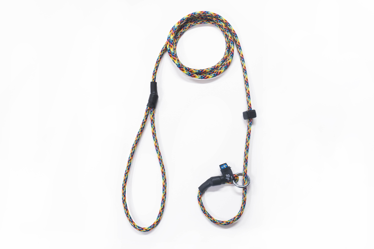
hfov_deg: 59.5
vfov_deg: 41.7
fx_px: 327
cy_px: 124
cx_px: 187
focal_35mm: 32
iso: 500
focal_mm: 21
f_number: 5.6
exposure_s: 1/13
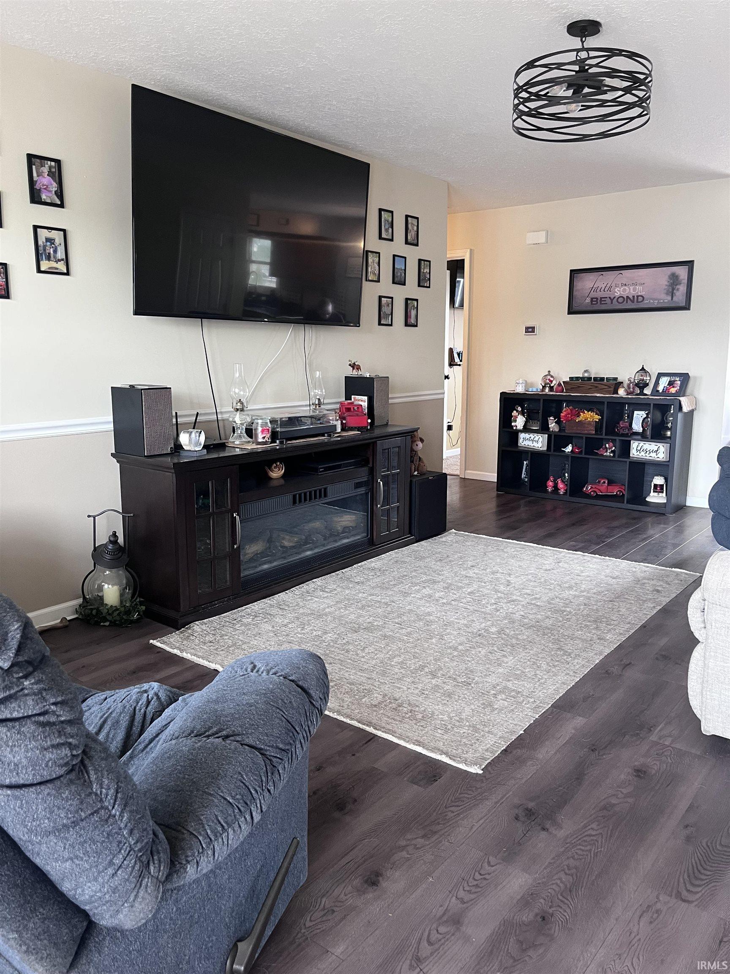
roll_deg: +0.8
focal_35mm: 26
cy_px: 487
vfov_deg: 67.3
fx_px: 731
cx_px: 365
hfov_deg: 53.1
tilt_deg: -10.4
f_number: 1.6
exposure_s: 1/60
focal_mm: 5.1
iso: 250
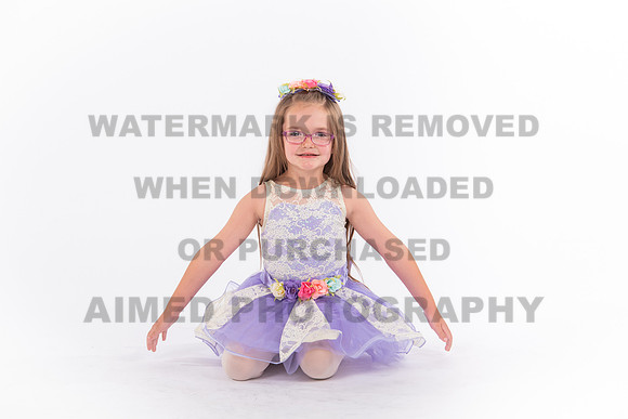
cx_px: 325
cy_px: 203
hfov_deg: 13.5
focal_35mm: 152
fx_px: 2653
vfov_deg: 9.0
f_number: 11
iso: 320
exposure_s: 1/200
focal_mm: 140
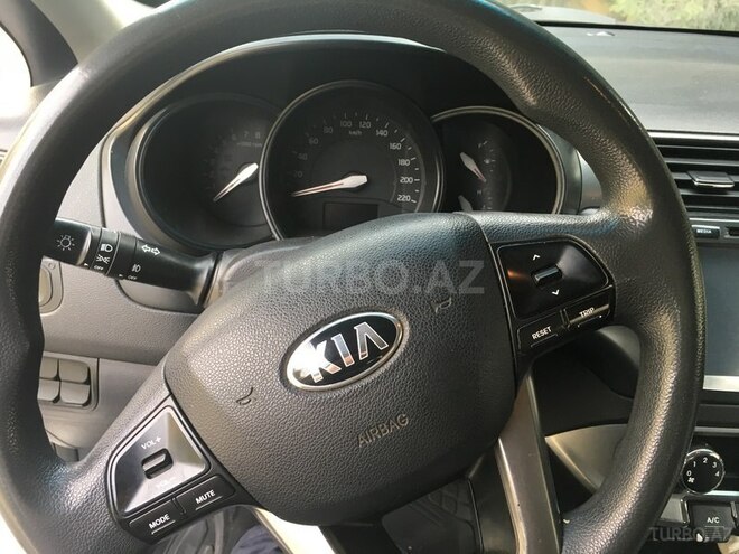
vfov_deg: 48.2
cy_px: 277
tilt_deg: -31.1
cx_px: 370
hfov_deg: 61.7
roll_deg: -7.3
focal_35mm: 29
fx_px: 619
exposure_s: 1/33
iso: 32
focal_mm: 4.15
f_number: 2.2
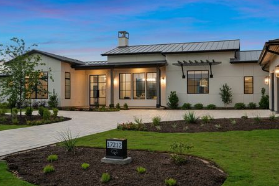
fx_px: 302
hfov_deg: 49.6
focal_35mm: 39
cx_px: 136
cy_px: 85
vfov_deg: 34.2
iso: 3200
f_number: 4
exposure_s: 1/160
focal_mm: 35
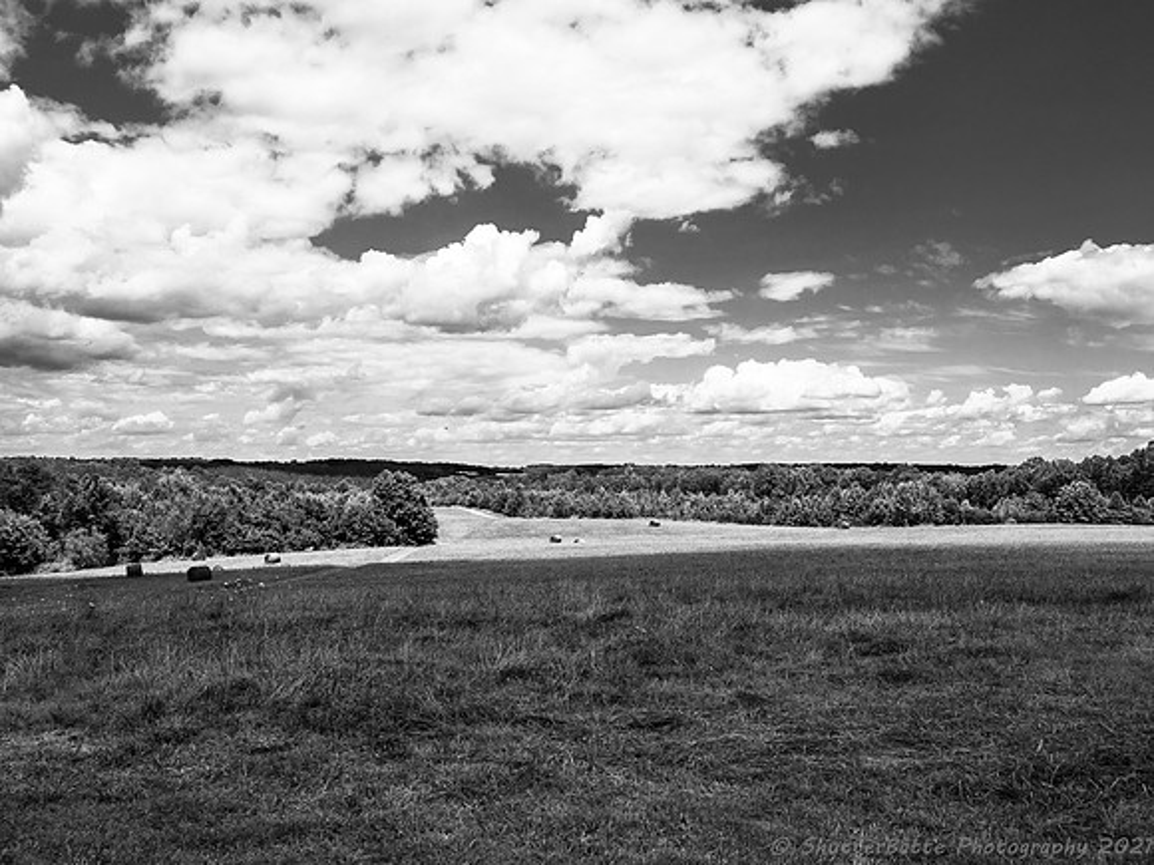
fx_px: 1000
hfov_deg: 60.0
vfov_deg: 46.8
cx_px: 577
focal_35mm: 30
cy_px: 432
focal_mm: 15
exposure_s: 1/640
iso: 200
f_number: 8
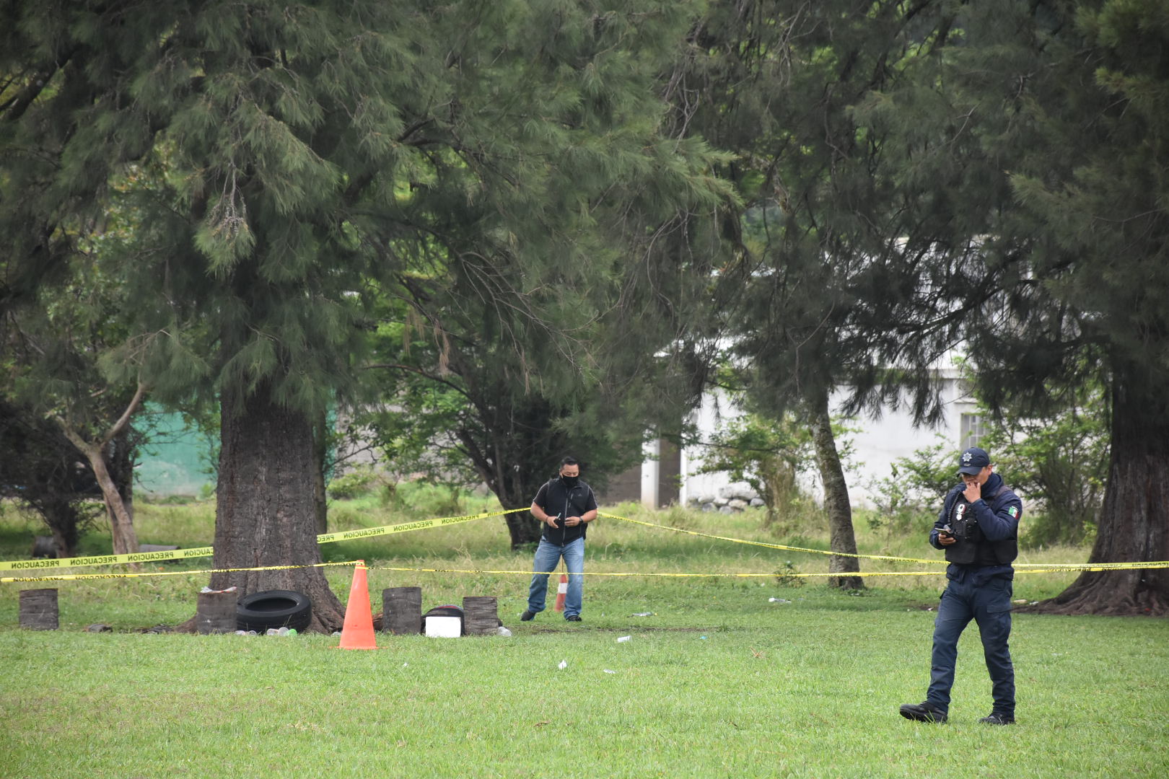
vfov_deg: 6.5
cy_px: 390
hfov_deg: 9.8
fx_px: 6819
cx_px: 584
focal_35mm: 210
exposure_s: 1/160
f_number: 5.6
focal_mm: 140
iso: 800
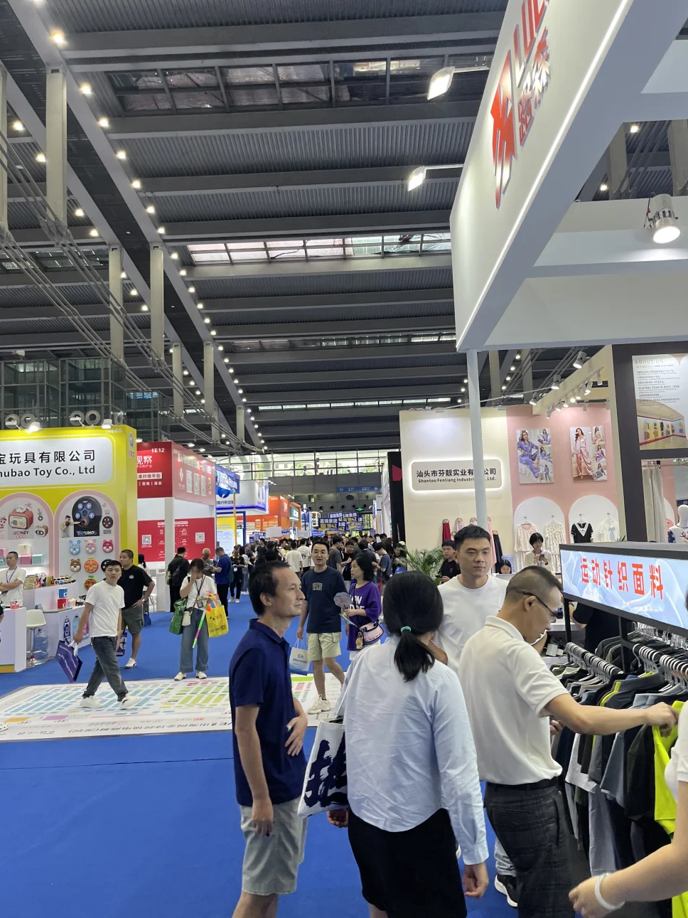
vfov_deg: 61.6
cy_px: 442
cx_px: 340
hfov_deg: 48.2
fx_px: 769
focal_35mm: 29
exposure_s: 1/100
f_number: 1.6
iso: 80
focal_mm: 5.1
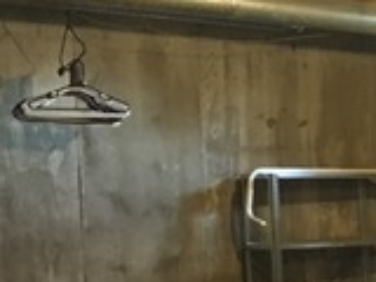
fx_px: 1260
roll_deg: +0.7
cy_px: 296
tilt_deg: -2.5
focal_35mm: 116
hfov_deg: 14.9
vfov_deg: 12.6
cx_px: 667
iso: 50
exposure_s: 1/4
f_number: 2.2
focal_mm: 4.15
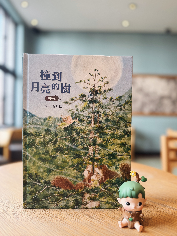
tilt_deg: +1.1
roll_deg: -1.1
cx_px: 88
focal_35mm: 24
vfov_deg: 71.6
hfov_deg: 56.8
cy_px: 118
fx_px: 164
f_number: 1.78
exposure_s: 1/121
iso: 80
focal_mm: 6.76
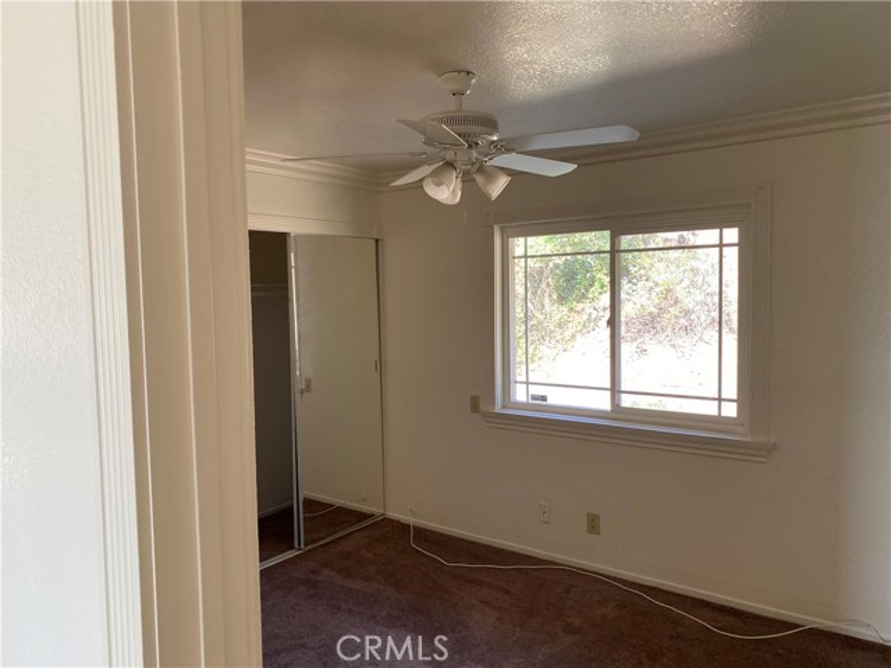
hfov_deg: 67.3
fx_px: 669
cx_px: 446
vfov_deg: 53.1
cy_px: 334
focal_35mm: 26
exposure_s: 1/121
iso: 100
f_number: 1.8
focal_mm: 4.25
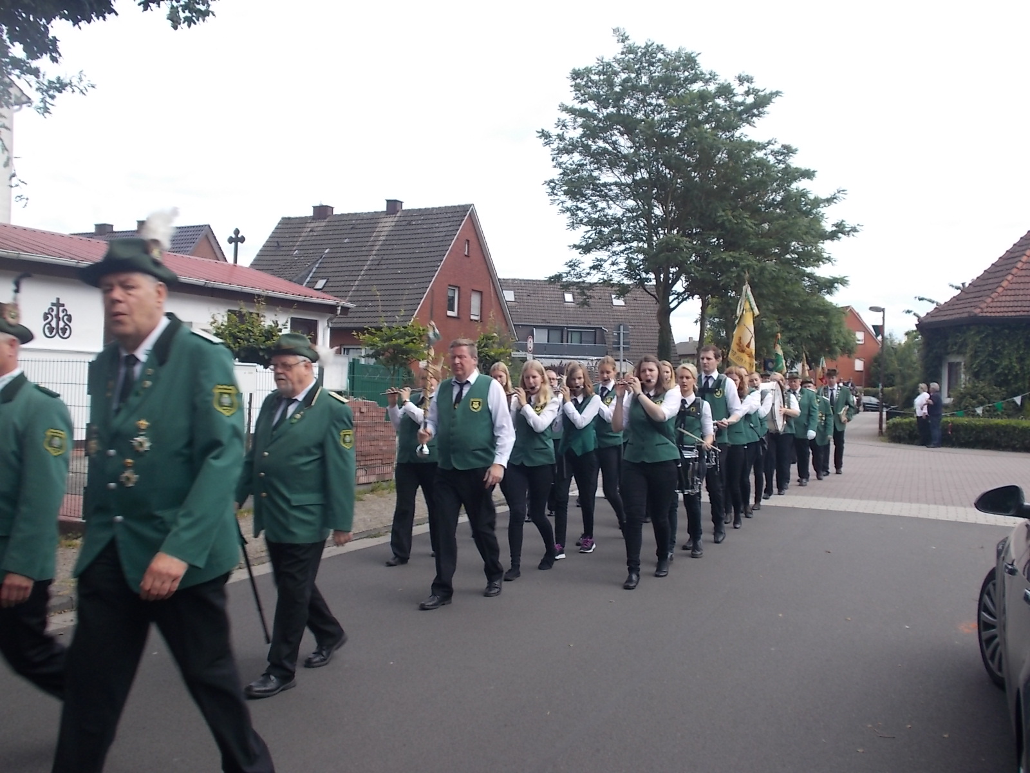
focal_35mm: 34
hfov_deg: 54.0
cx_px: 515
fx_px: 1012
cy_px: 386
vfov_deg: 41.8
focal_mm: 6
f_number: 9.2
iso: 80
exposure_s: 1/80
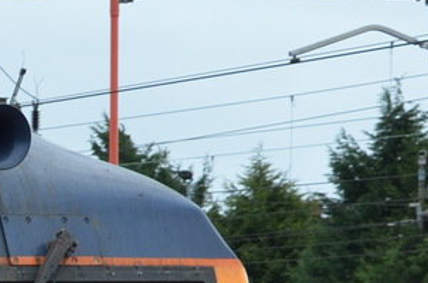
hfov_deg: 6.1
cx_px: -543
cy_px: 603
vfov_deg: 4.2
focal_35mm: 324
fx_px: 3844
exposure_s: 1/160
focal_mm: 34
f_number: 6.3
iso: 200
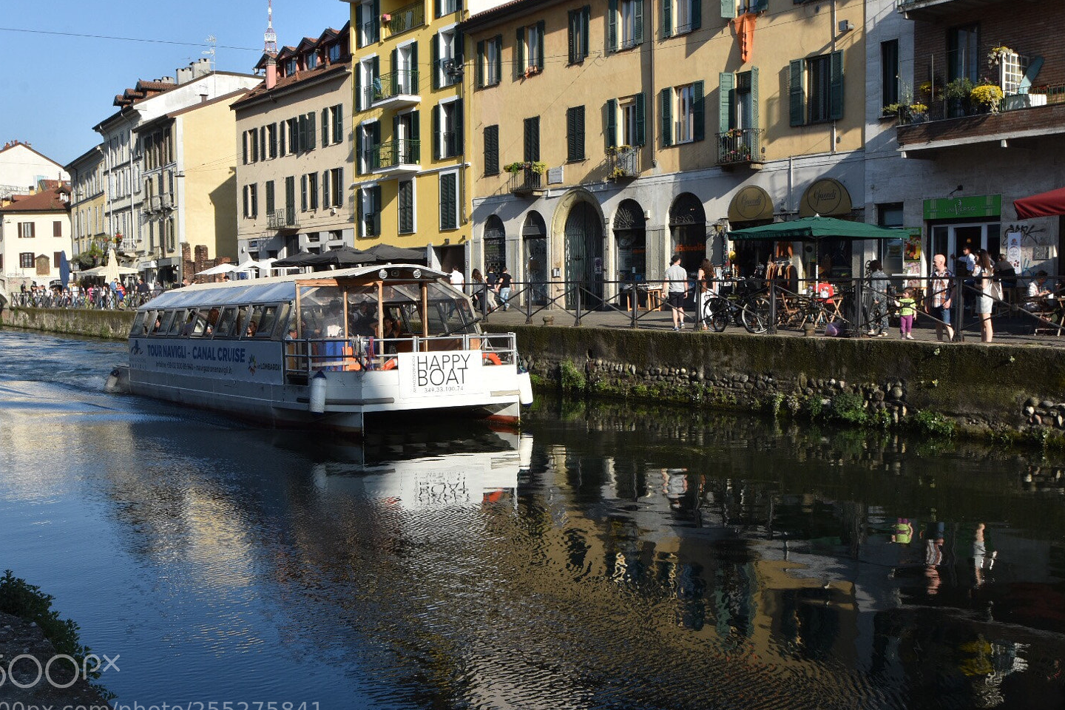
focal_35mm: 40
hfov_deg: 48.5
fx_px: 1183
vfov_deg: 33.4
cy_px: 374
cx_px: 528
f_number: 11
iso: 200
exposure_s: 1/250
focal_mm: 24
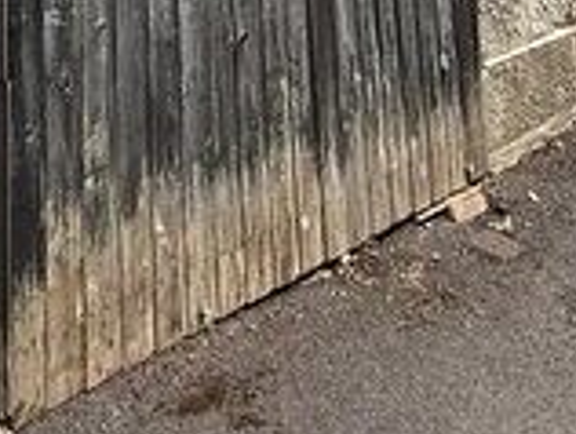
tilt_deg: +13.5
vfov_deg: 17.1
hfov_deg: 30.9
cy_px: -447
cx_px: 190
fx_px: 1033
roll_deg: +1.6
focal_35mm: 62
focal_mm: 2.22
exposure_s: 1/1167
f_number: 2.2
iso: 50
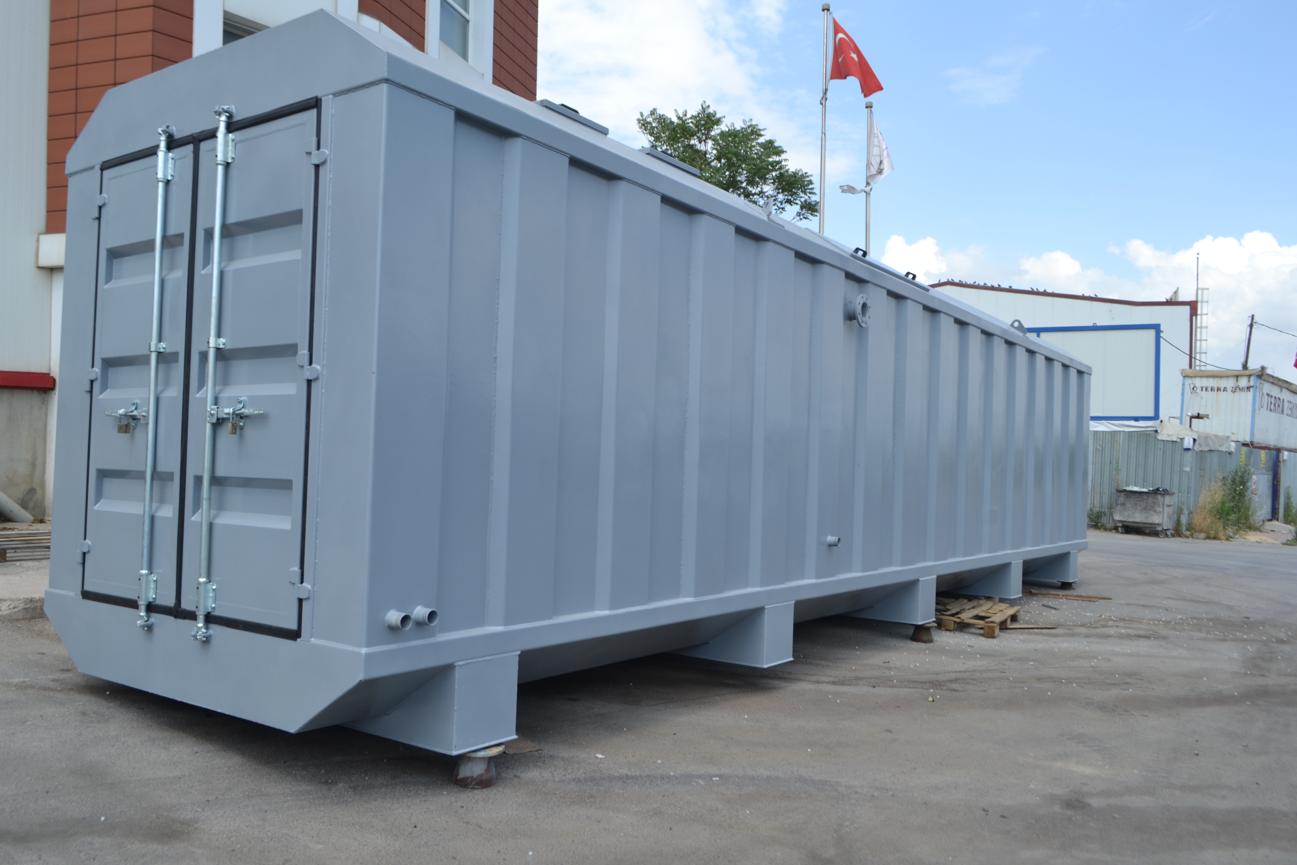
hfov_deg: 67.4
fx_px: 973
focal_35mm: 27
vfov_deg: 47.9
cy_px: 432
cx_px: 648
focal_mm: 18
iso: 100
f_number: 7.1
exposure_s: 1/200
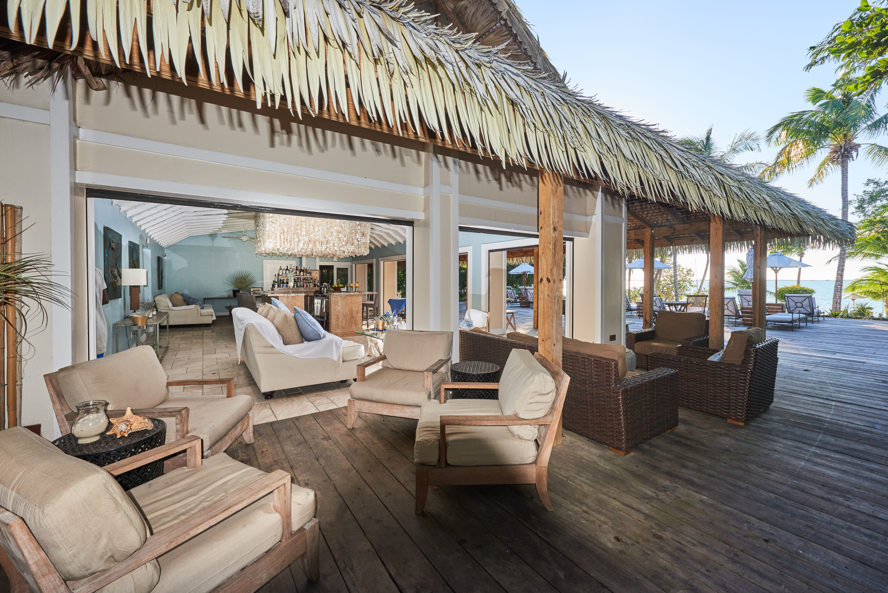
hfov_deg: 104.2
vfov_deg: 81.2
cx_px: 444
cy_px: 296
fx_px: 345
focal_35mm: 14
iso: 400
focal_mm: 14
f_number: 10
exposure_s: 1/250
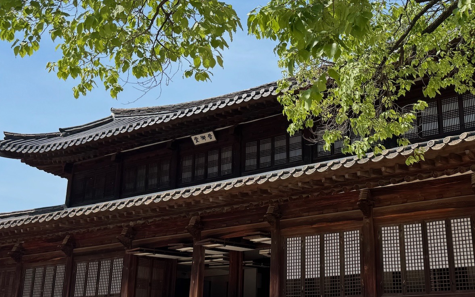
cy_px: 163
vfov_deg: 29.2
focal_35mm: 44
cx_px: 316
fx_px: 570
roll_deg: -0.1
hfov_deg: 44.6
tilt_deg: +15.8
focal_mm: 6.76
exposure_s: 1/3413
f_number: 1.78
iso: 80
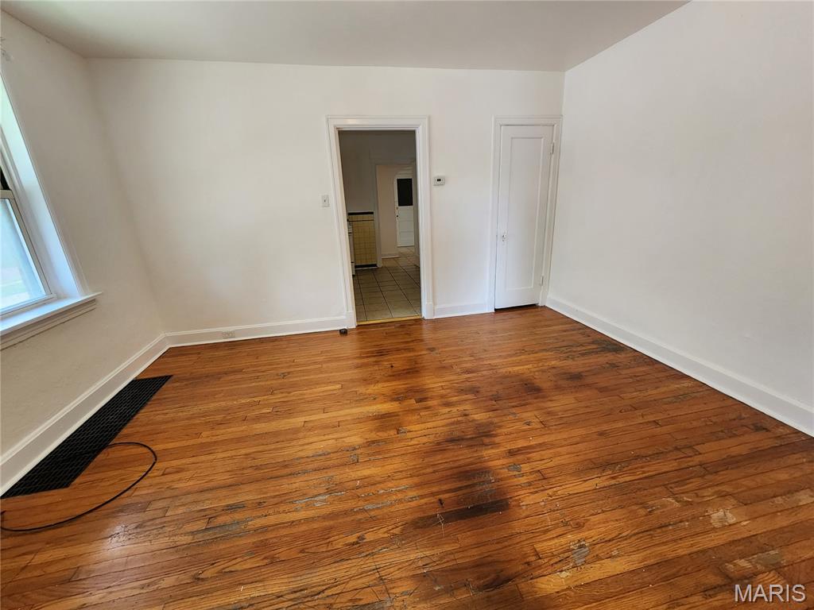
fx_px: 306
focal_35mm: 13
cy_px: 305
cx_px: 407
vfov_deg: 89.9
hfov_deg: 106.2
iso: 250
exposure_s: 1/60
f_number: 2.2
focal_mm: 2.2
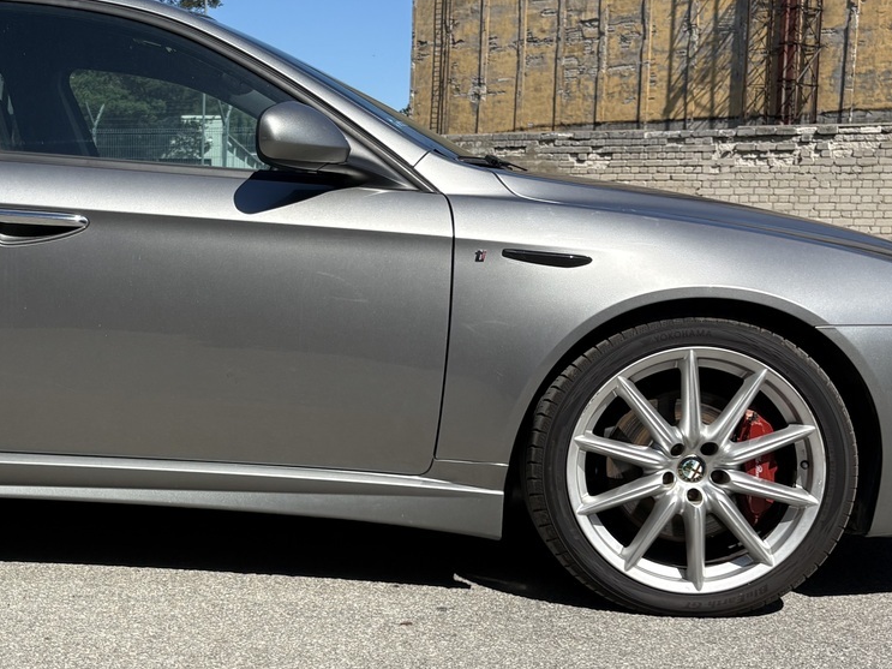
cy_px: 394
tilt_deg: -6.7
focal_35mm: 56
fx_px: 1443
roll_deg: +0.4
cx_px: 151
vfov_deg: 26.1
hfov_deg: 33.2
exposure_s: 1/4065
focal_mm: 5.96
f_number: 1.6
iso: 50
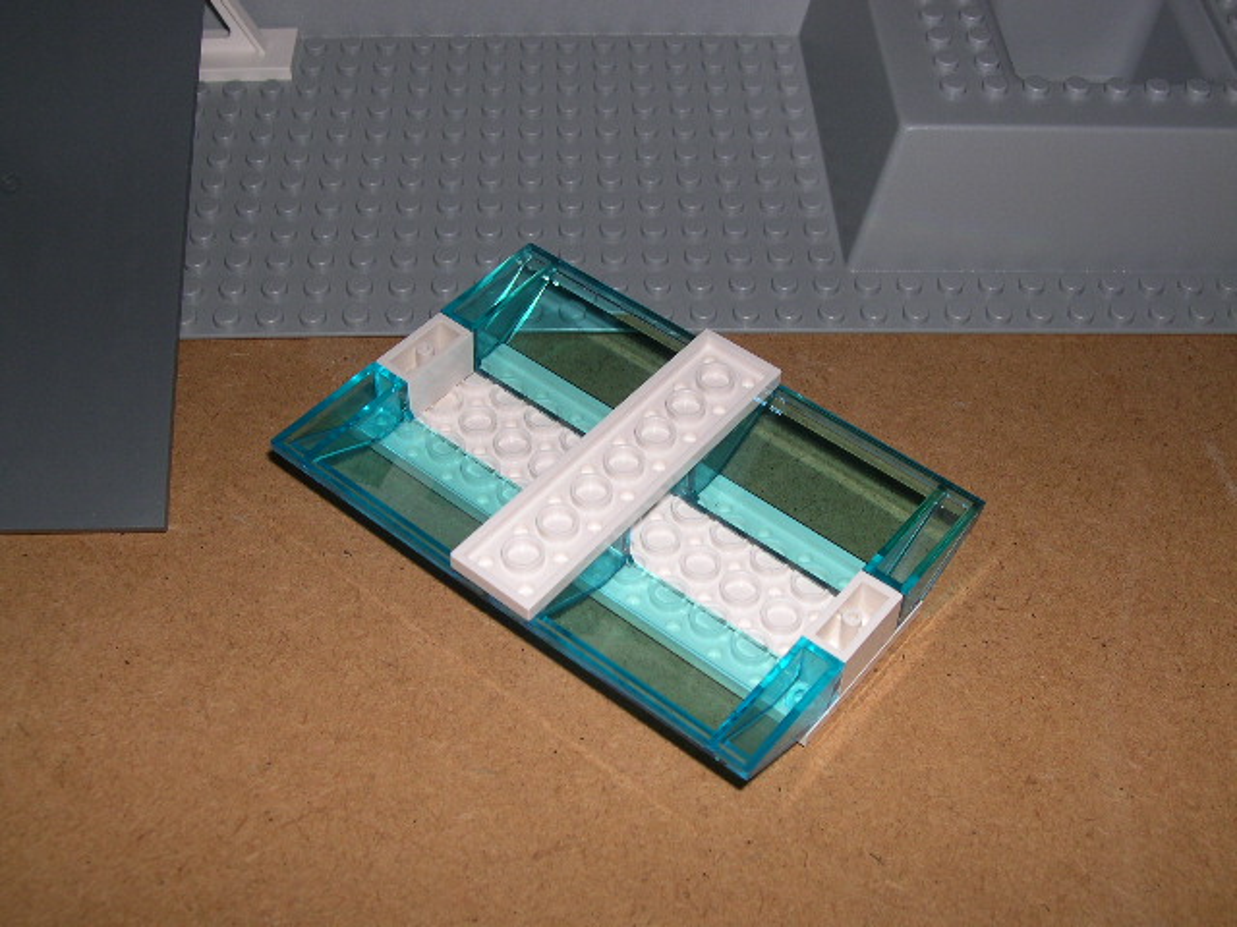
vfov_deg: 34.3
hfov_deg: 44.8
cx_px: 618
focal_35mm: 42
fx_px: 1501
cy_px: 464
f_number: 8
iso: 100
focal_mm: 9
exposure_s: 1/60
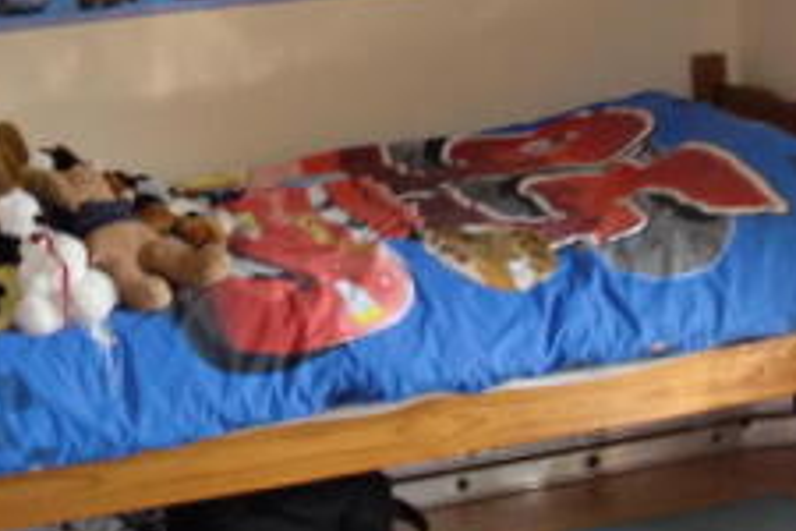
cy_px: 168
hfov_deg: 20.9
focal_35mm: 97
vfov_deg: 14.1
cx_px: 210
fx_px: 2145
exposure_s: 1/60
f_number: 2.8
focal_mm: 6.3
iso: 200
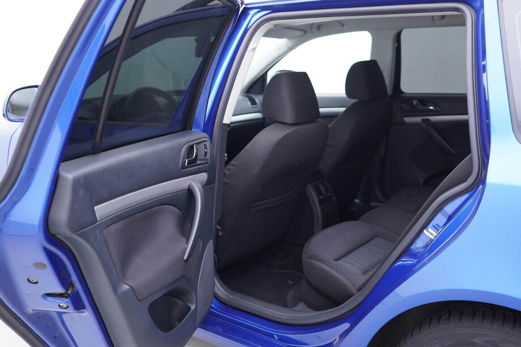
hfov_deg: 53.1
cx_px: 260
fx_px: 521
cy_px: 174
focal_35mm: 36
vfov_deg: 36.9
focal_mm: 24
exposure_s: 1/40
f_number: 2.8
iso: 250
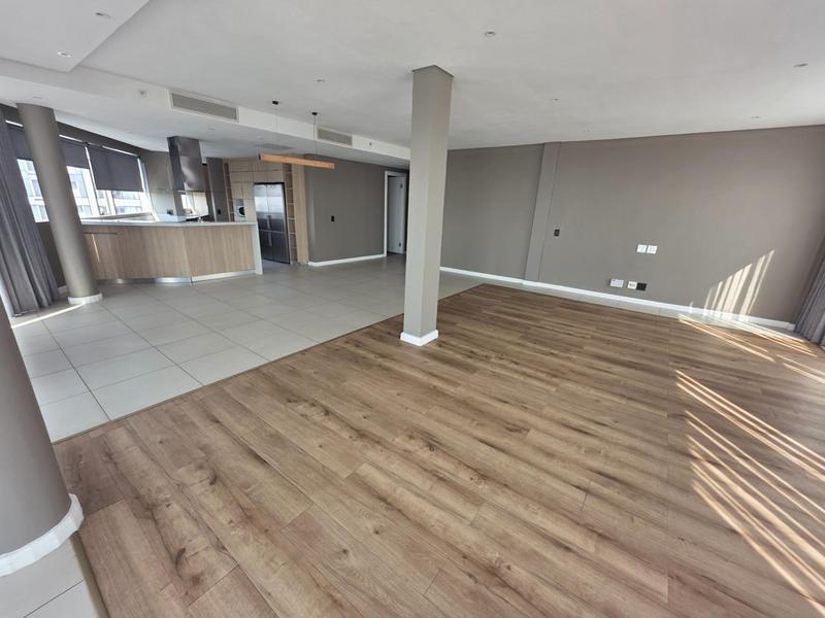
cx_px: 412
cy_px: 309
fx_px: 310
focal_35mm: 13
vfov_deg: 89.9
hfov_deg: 106.2
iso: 32
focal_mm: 2.2
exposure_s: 1/100
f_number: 1.9
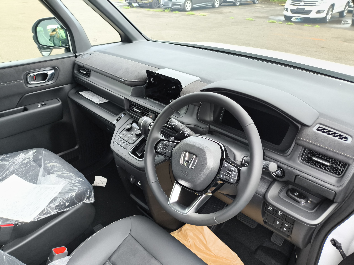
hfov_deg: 69.4
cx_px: 177
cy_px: 132
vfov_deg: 54.9
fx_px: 256
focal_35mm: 25
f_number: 1.7
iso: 63
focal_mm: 4.71
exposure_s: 1/120
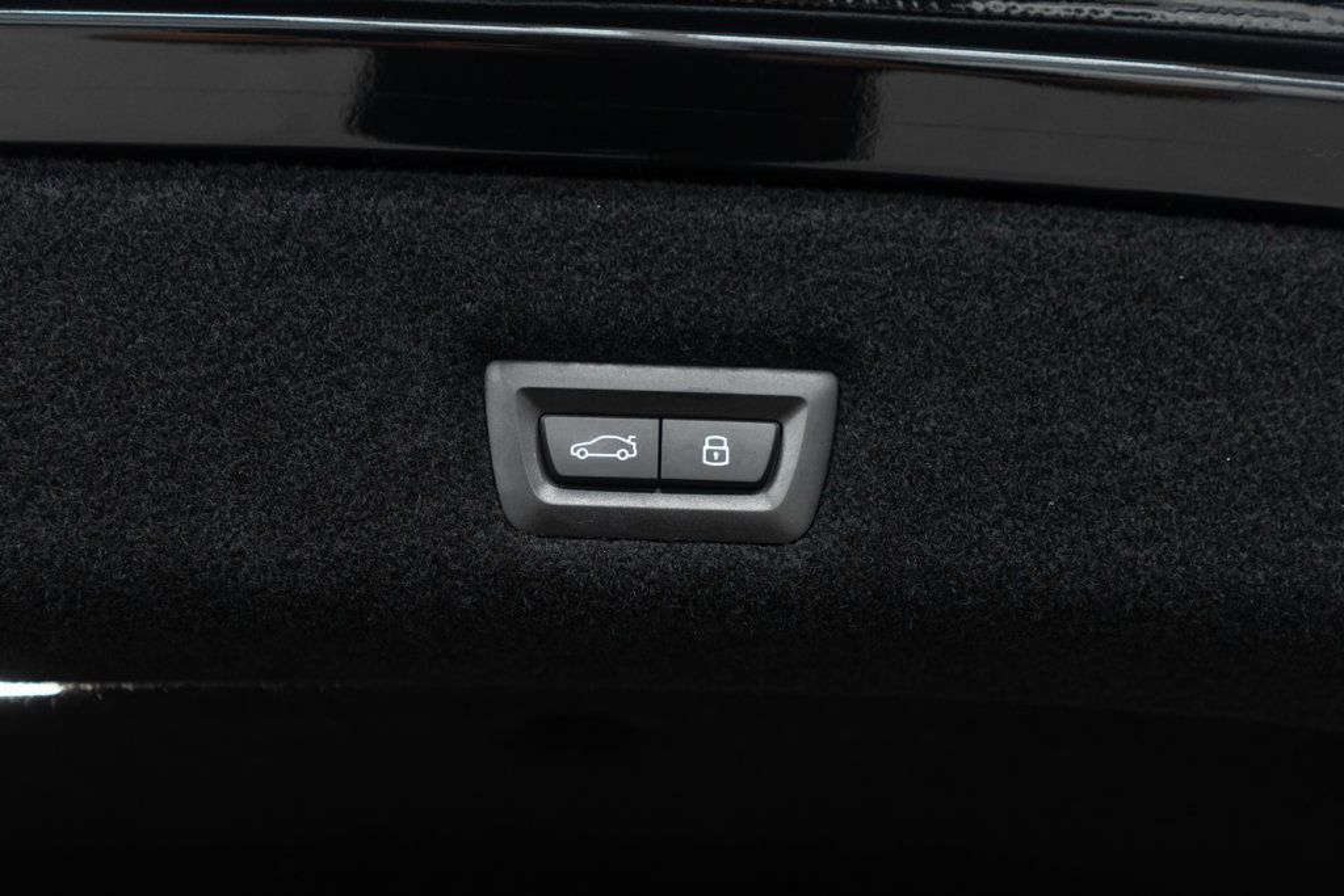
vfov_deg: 31.9
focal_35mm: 42
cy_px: 448
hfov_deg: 46.4
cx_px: 672
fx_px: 1568
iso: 500
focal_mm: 28
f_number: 3.2
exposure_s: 1/40
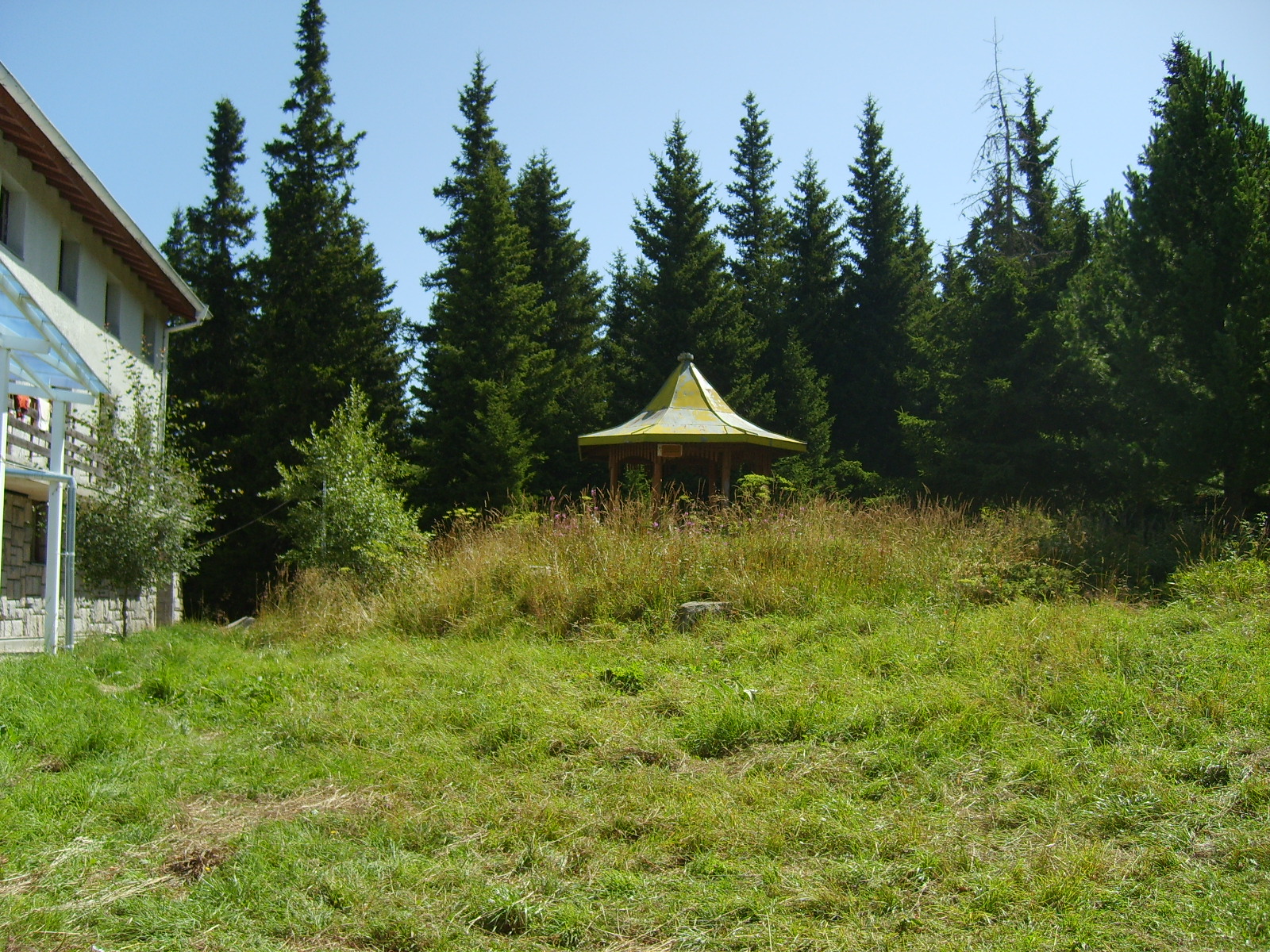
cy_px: 476
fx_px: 1284
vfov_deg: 40.7
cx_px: 635
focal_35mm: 35
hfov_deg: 52.6
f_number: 2.8
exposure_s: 1/1000
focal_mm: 5.8
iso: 50
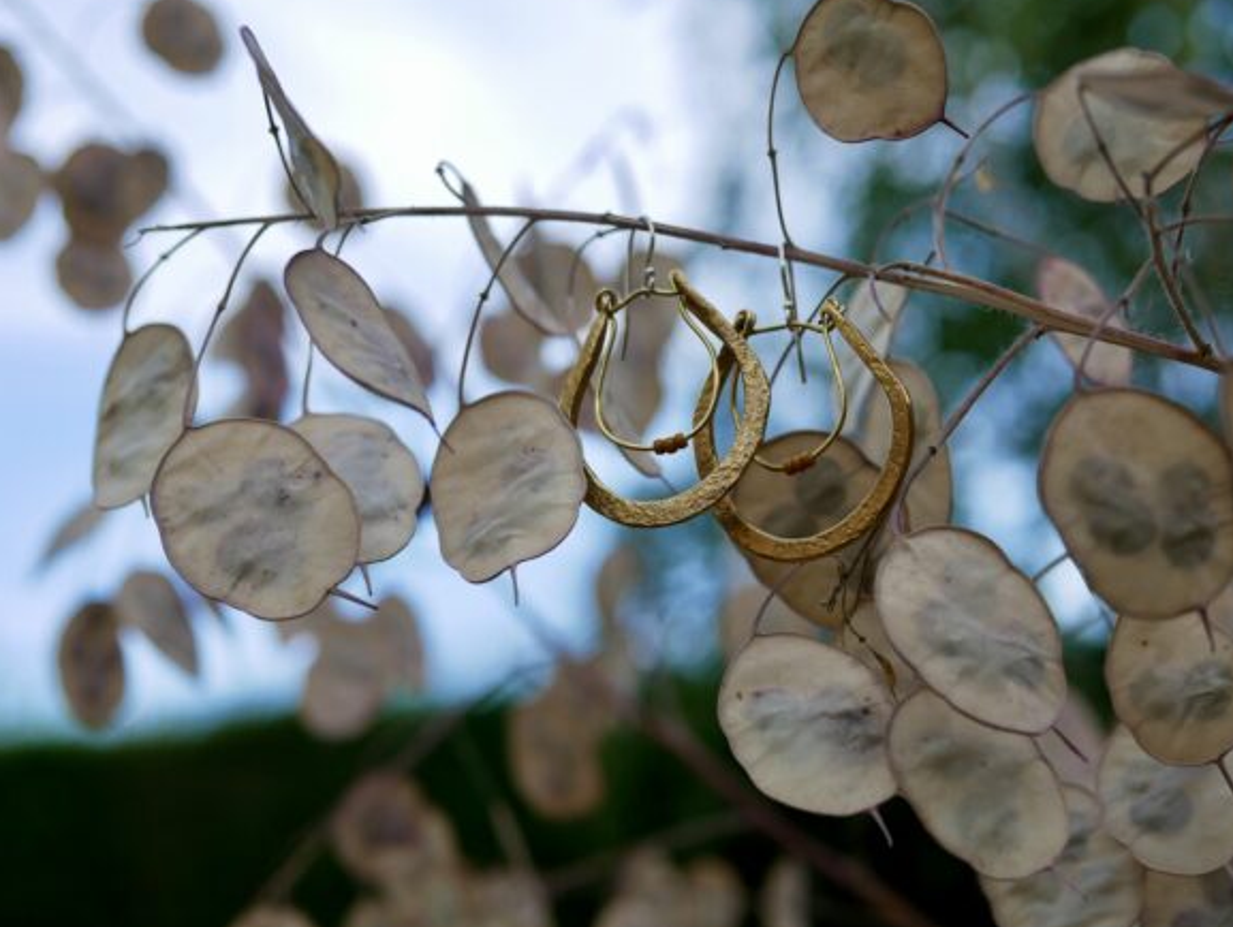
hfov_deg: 36.8
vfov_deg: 28.1
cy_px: 450
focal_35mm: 52
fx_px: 1854
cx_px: 628
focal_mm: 25
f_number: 3.2
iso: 200
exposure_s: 1/500
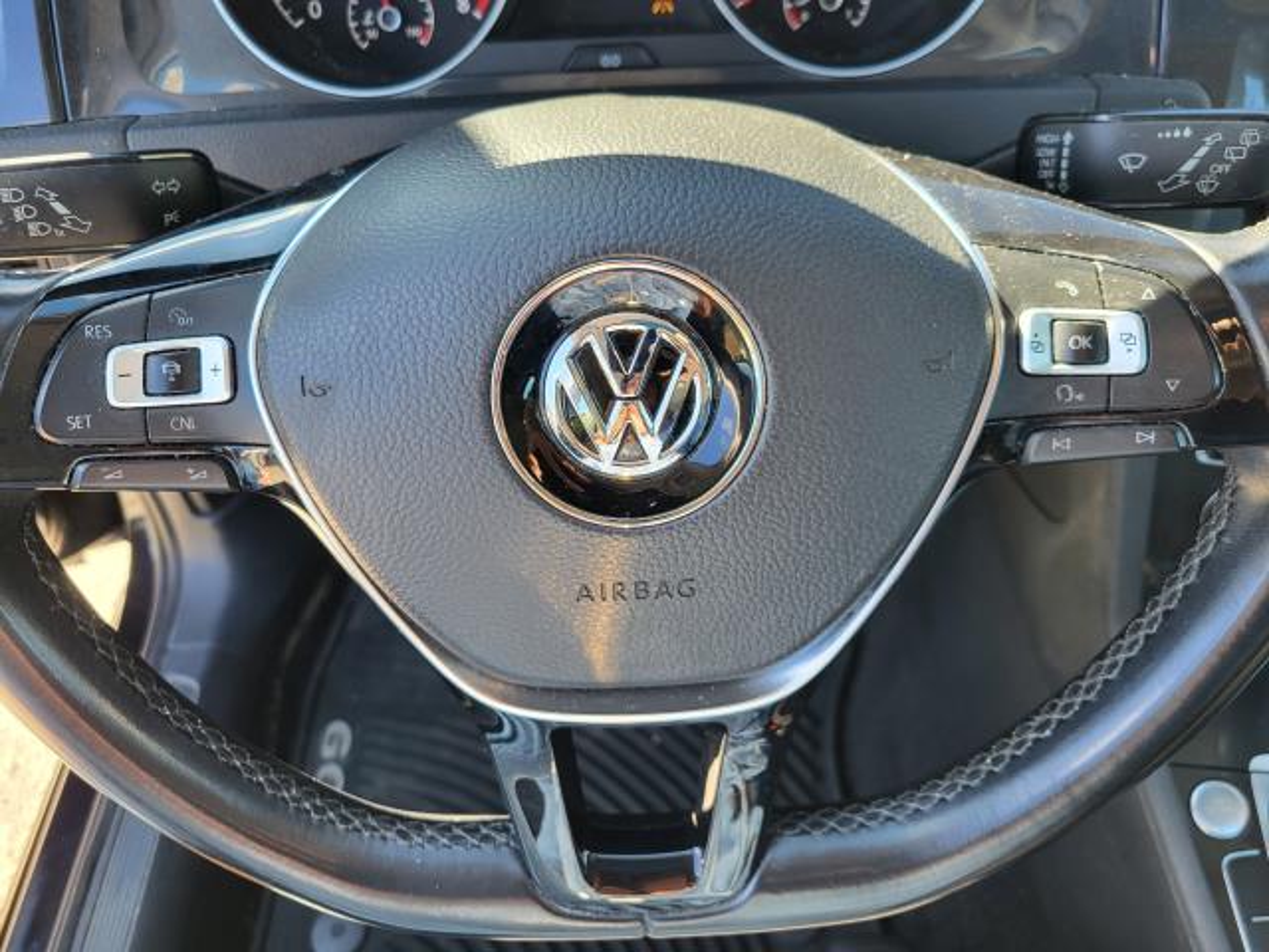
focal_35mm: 26
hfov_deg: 67.3
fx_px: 953
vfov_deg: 53.1
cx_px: 634
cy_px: 476
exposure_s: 1/100
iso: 50
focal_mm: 5.4
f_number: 1.8
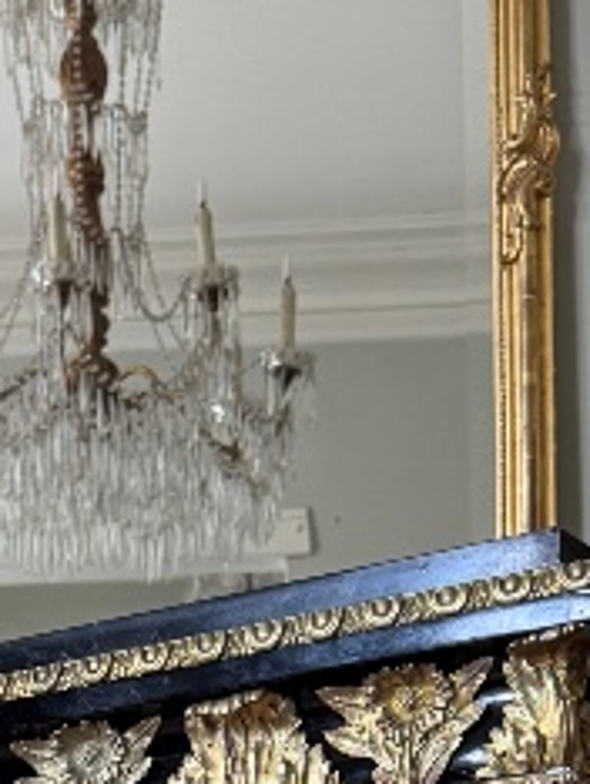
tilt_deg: -4.5
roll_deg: +1.2
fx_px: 2790
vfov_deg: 13.7
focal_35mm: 123
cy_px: 1558
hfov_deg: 11.9
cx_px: -27
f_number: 1.78
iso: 200
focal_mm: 6.76
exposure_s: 1/112
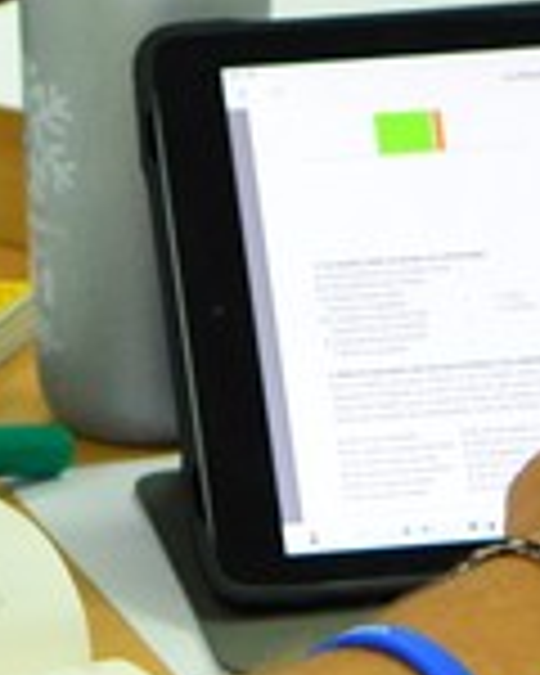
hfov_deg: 4.6
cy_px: -38
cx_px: 266
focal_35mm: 337
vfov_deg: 5.7
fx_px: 6737
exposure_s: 1/400
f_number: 2.2
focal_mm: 35
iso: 800
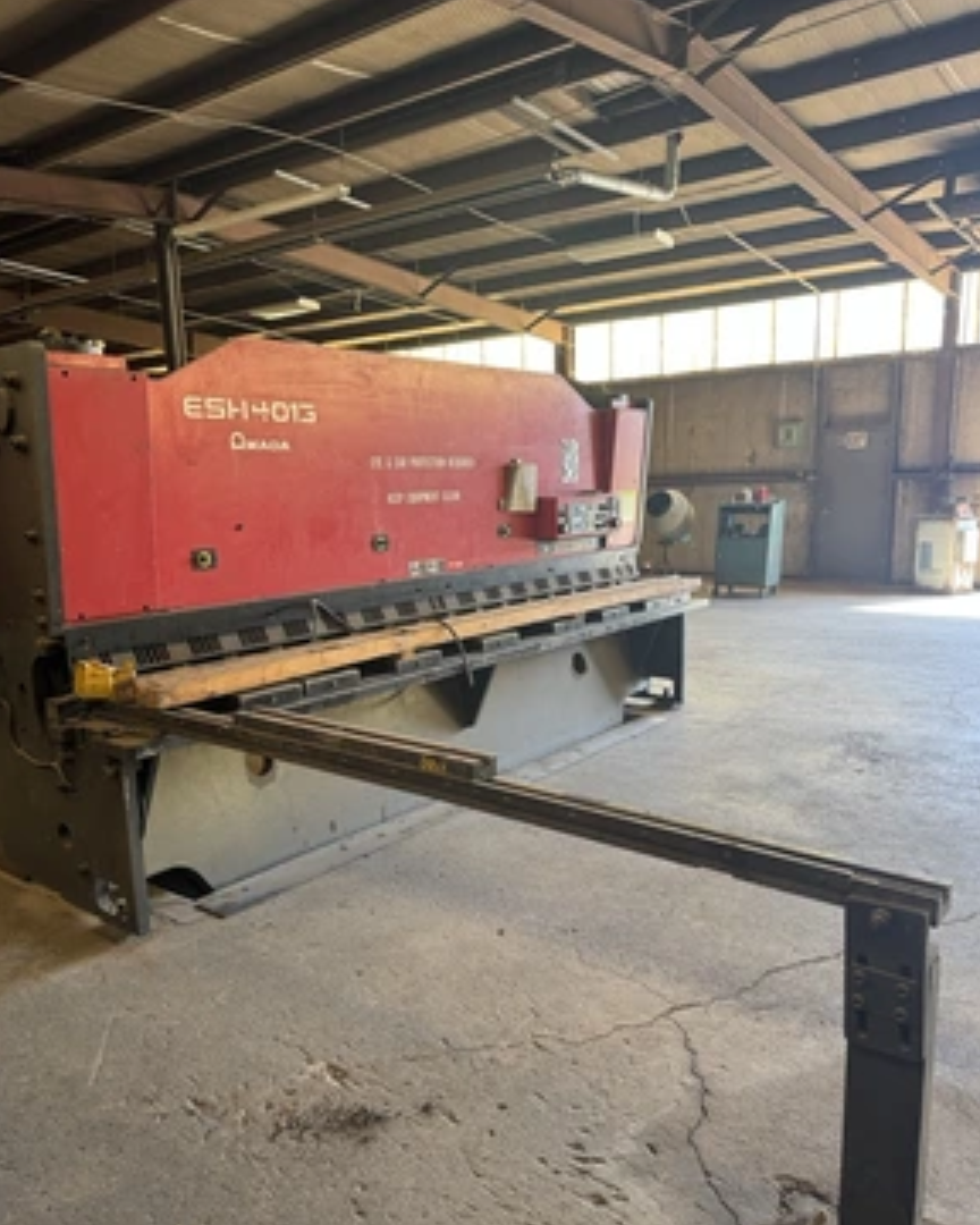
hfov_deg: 54.9
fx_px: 943
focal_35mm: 26
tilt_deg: -11.3
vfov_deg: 65.9
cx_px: 490
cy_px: 667
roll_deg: +1.6
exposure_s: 1/121
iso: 160
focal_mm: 6.76
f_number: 1.78
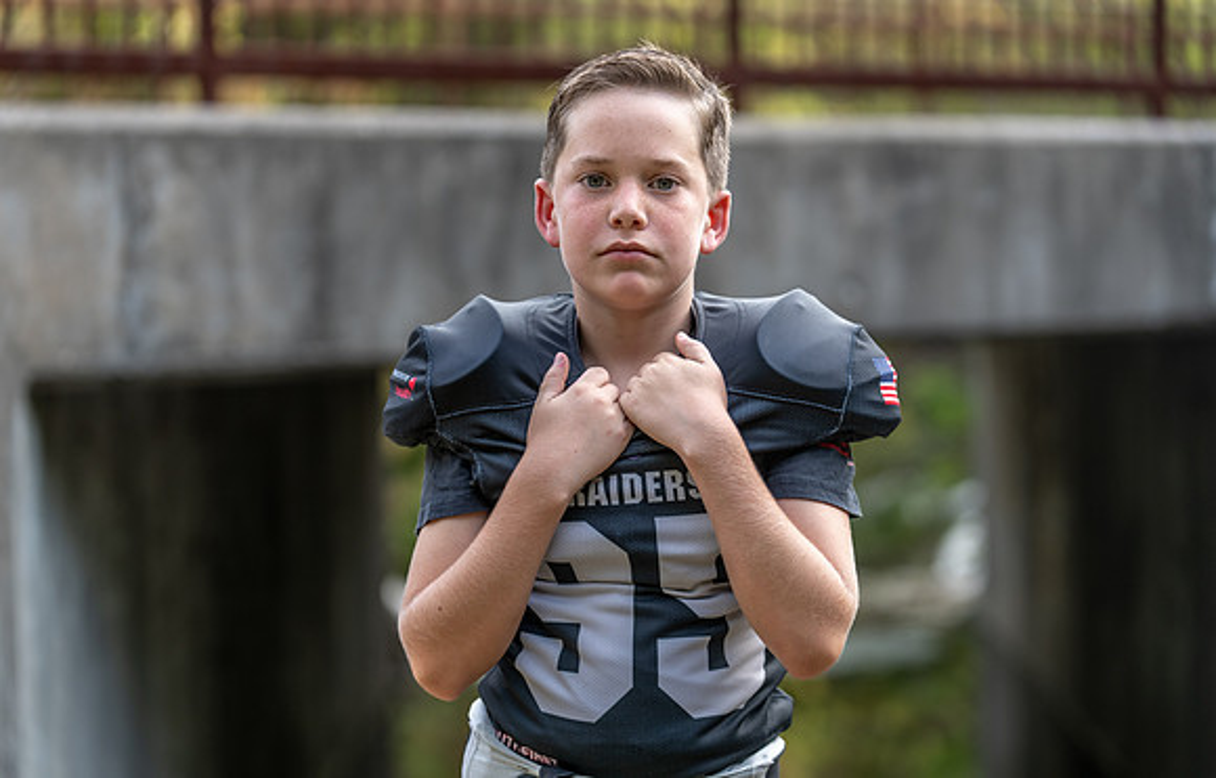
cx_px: 608
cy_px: 406
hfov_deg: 22.4
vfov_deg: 14.4
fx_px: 3075
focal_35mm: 92
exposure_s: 1/320
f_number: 2.8
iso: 160
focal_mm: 91
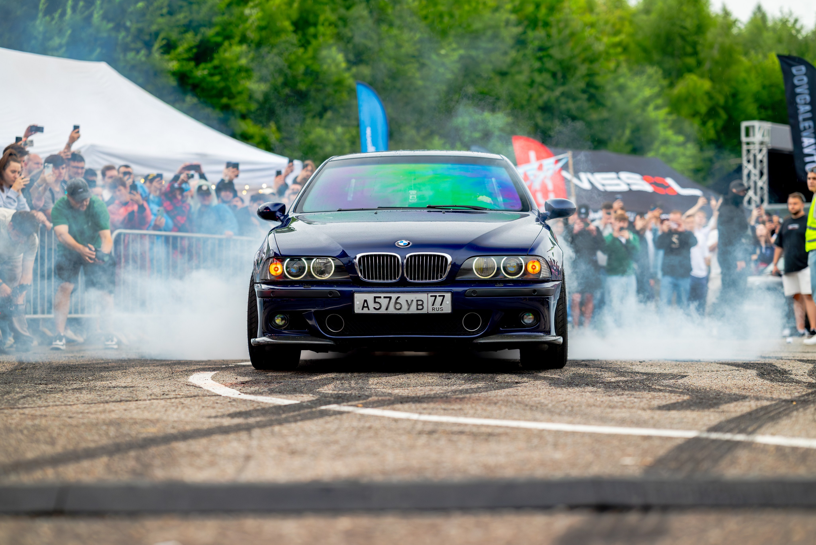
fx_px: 1949
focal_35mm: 86
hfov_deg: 23.6
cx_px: 408
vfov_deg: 15.9
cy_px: 272
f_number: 2.5
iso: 800
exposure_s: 1/250
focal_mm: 85
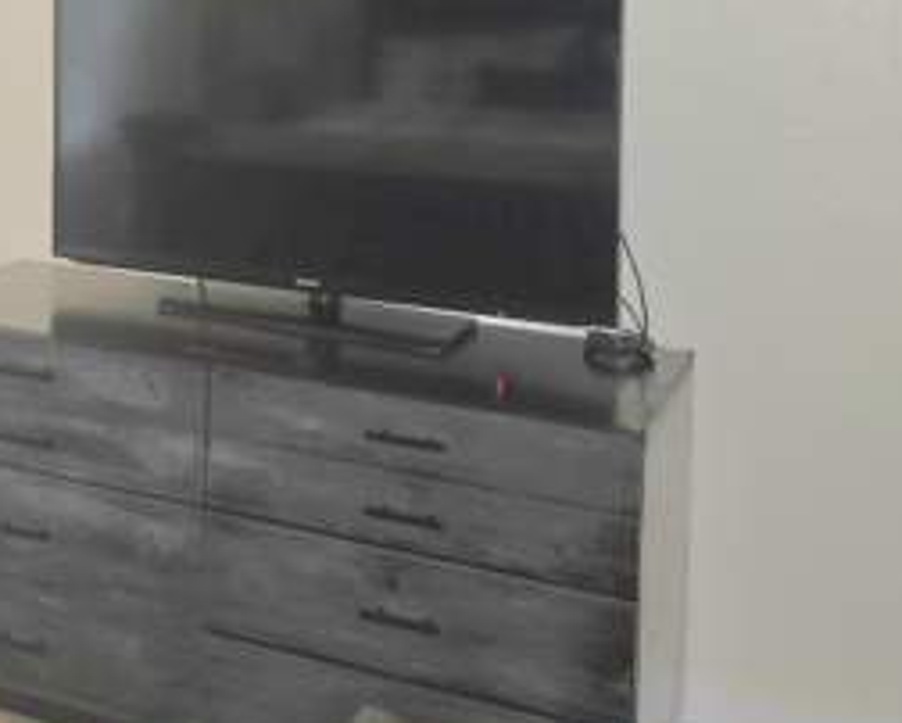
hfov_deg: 31.5
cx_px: 97
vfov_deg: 25.2
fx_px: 1523
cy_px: -29
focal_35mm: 57
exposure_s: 1/12
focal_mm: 6.3
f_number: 1.7
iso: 125
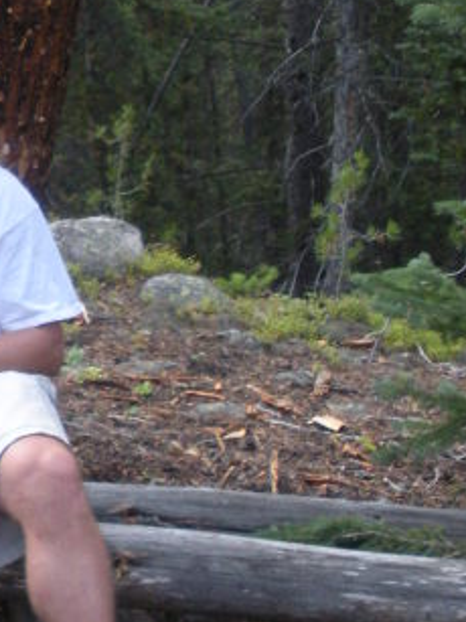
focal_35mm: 125
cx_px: -176
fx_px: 2245
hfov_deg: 11.5
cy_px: 340
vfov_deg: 15.8
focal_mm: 6.3
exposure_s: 1/59
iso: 143
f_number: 3.5
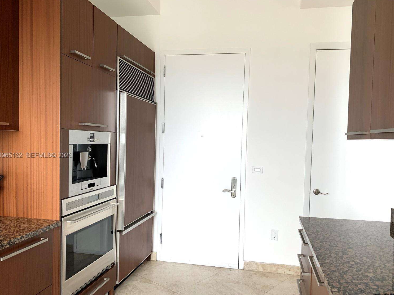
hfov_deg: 63.4
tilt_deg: -2.0
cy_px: 156
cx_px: 202
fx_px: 319
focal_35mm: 28
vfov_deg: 49.7
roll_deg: -1.3
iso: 50
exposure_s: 1/121
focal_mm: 4.25
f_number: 1.8
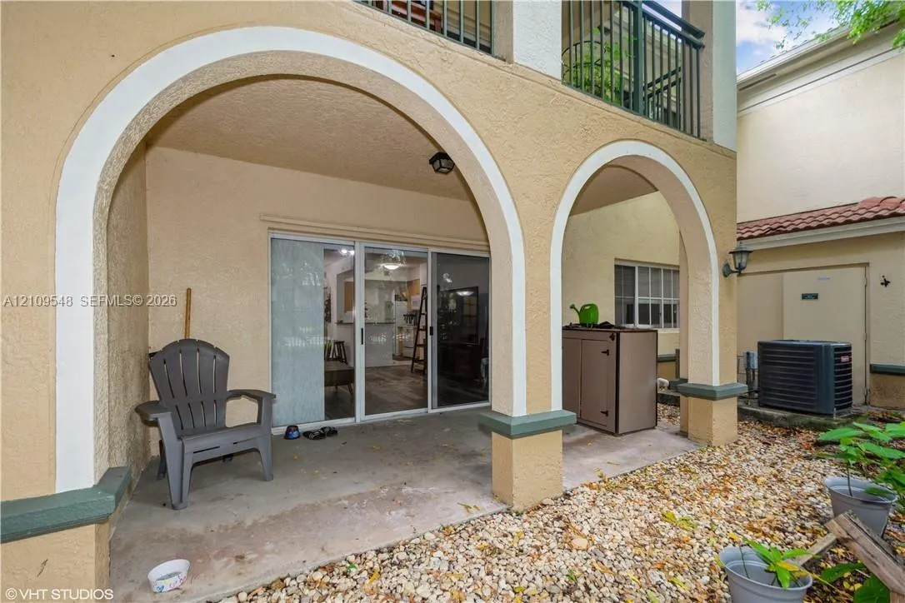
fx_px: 377
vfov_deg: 77.3
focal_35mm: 15
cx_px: 452
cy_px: 302
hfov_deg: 100.4
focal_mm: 10
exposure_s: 1/60
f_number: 4
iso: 100
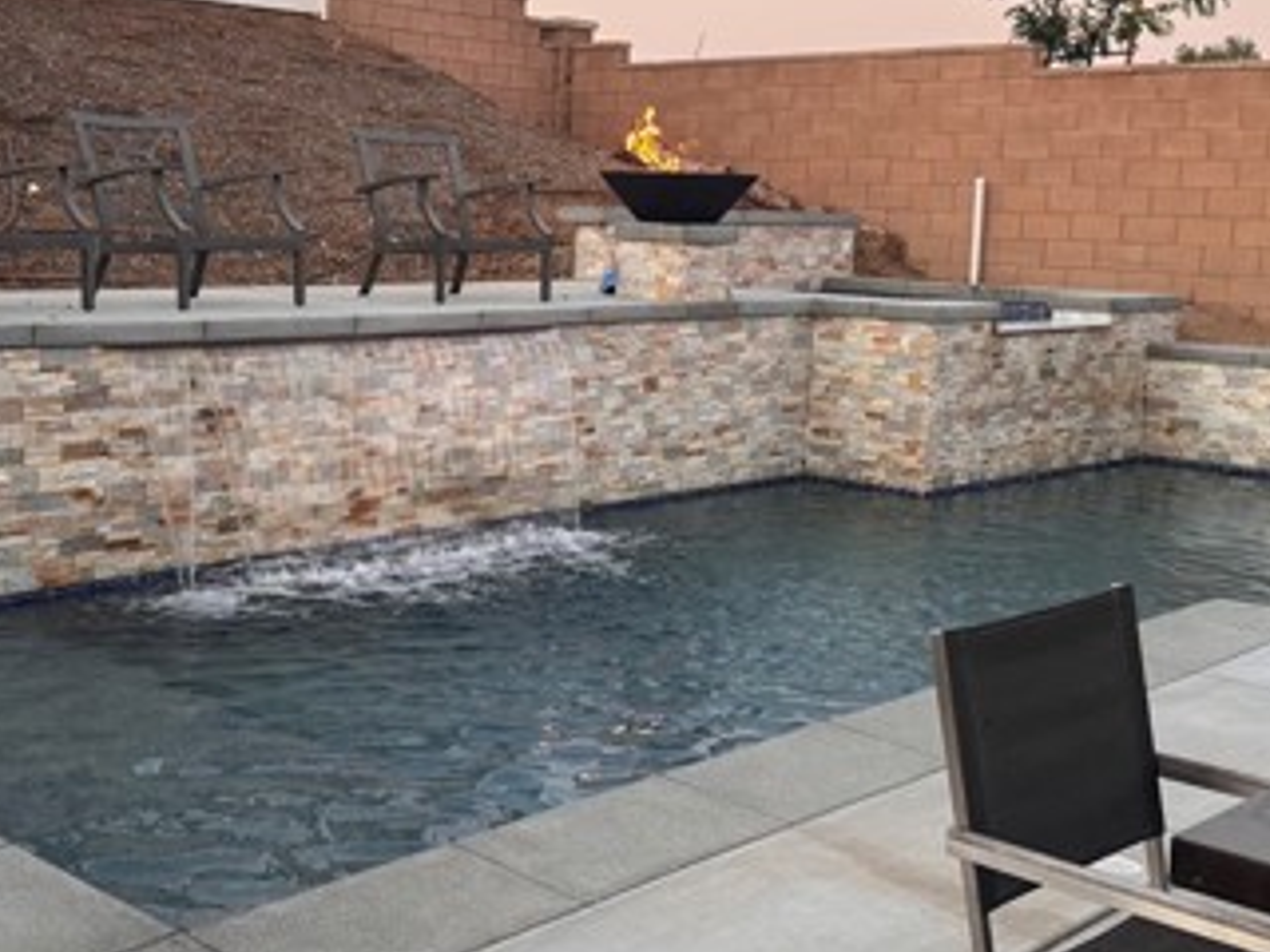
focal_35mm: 48
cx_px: 540
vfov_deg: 30.2
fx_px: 1761
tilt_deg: -7.2
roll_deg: -1.9
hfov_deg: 39.6
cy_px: 397
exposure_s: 1/121
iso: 160
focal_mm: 6.76
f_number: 1.78
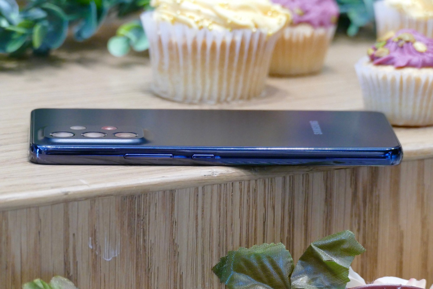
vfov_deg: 6.0
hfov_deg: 9.0
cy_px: 144
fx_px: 2766
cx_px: 216
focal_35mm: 230
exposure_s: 1/60
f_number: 4
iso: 1600
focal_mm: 84.07
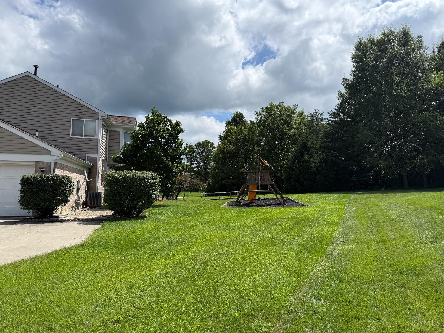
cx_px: 222
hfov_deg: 71.6
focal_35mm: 24
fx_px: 308
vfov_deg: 56.8
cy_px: 166
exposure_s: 1/7353
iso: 100
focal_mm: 6.76
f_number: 1.78
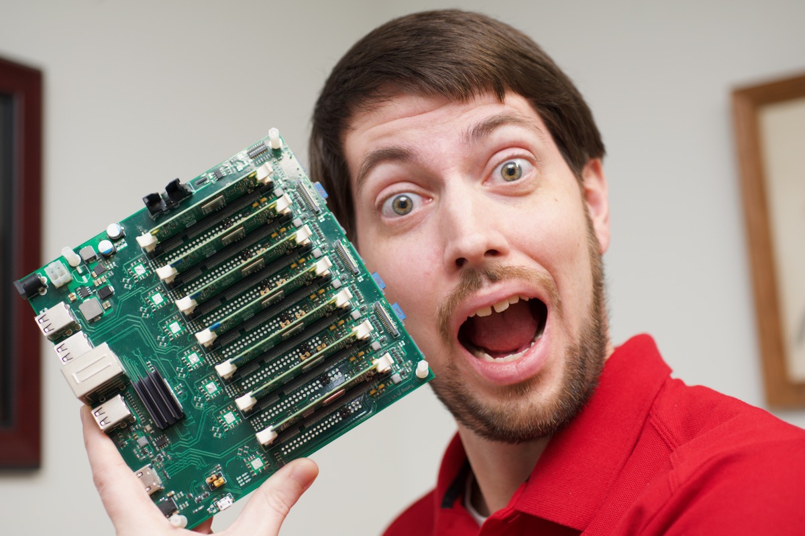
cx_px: 402
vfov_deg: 22.6
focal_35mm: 60
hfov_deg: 33.4
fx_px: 1341
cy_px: 268
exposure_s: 1/60
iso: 400
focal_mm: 60
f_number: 4
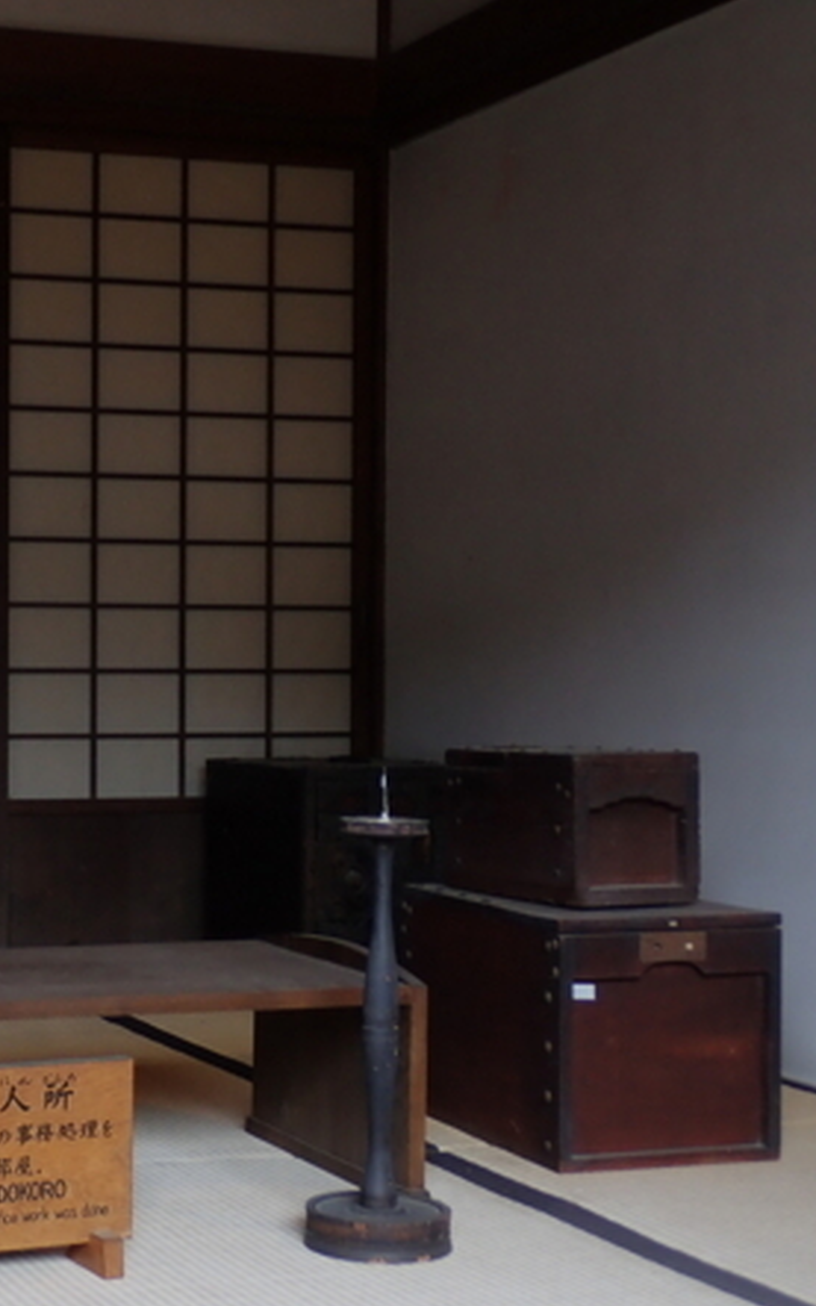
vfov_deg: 31.1
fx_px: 2348
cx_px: 6
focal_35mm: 66
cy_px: 657
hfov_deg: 19.2
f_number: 3.1
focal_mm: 8.41
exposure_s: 1/100
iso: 200
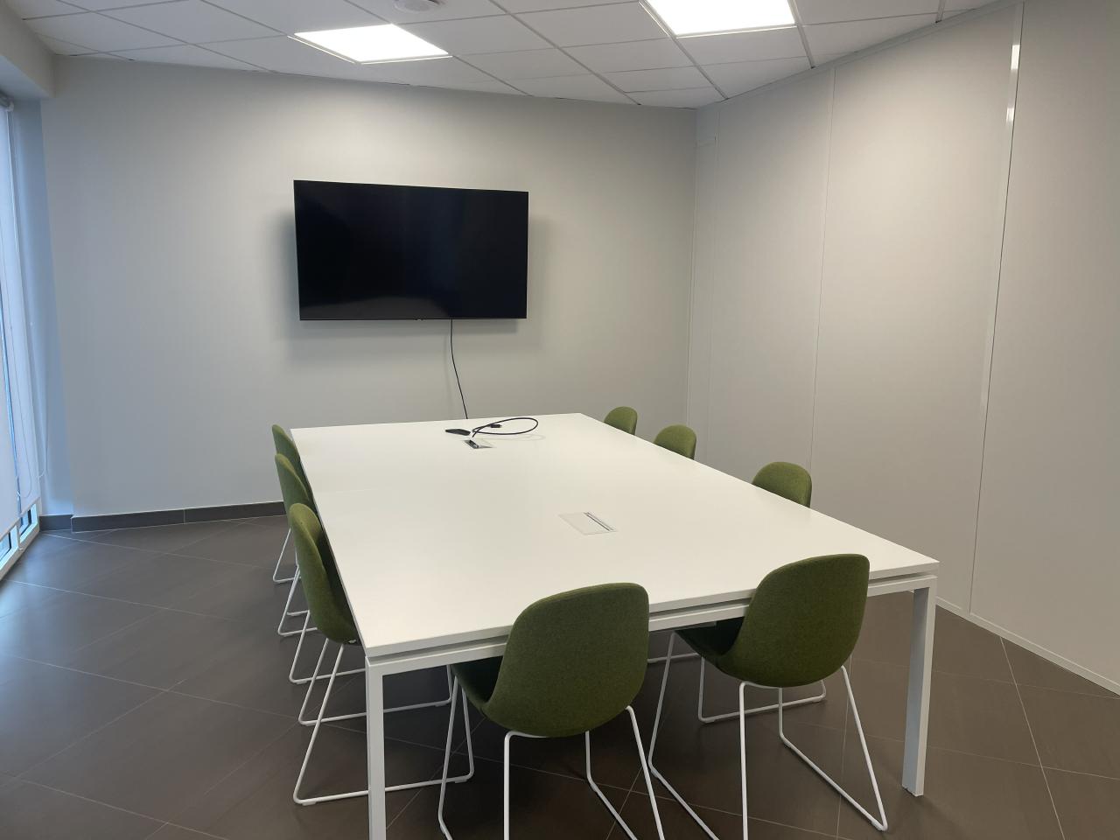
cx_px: 560
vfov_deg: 53.1
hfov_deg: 67.3
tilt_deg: -9.6
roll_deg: -0.3
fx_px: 841
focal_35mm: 26
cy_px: 420
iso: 64
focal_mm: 4.2
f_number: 1.6
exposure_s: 1/100
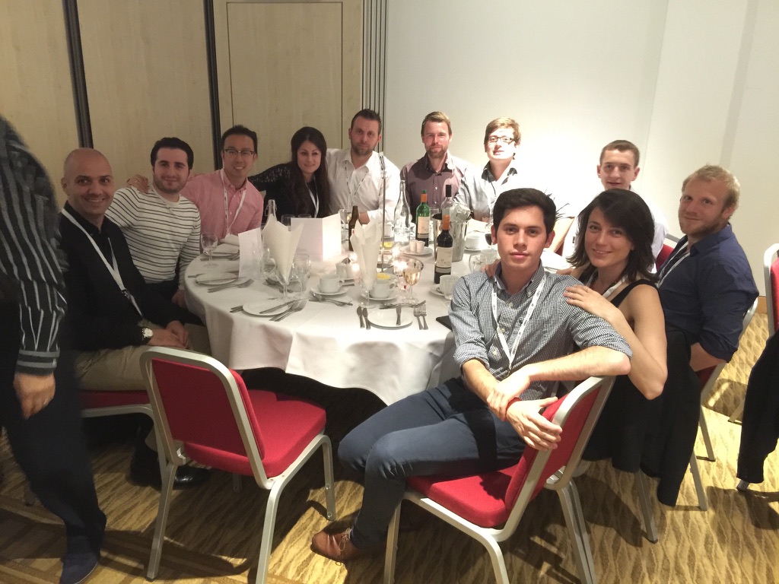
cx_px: 390
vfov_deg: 48.2
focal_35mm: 29
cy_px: 292
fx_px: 653
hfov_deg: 61.7
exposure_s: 1/4
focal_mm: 4.15
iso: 200
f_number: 2.2
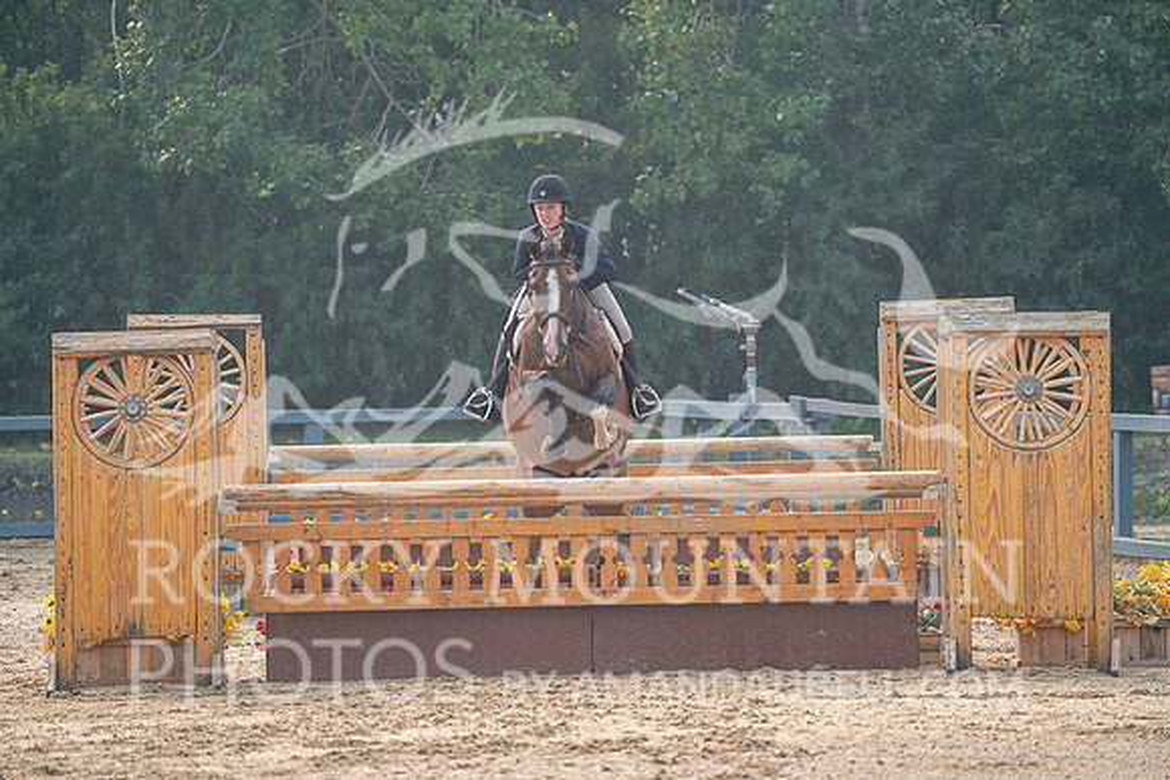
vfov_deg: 3.4
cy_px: 390
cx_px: 585
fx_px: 13002
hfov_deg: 5.2
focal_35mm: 400
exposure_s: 1/640
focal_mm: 400
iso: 500
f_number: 5.6
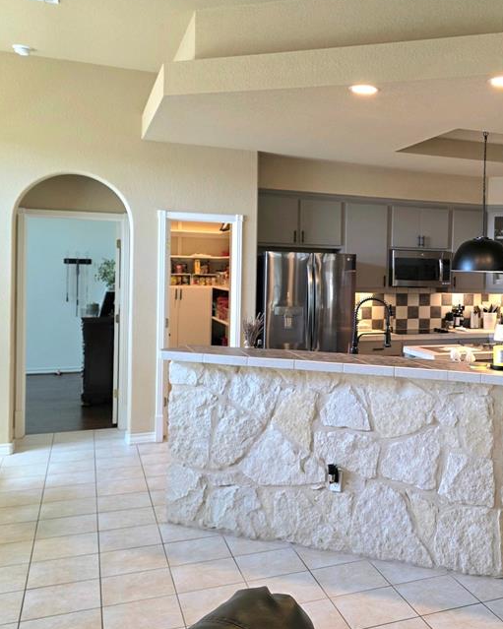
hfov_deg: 39.4
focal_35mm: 36
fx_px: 670
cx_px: 408
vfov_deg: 50.1
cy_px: 269
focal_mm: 6.3
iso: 200
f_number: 1.7
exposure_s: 1/120
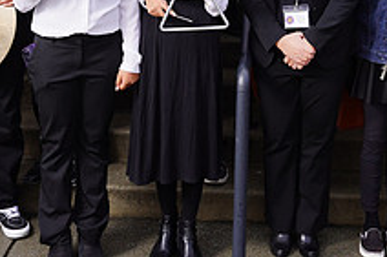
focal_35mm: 85
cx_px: 235
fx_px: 913
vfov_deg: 15.2
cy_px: -90
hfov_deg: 23.9
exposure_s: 1/200
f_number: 6.3
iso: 200
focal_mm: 31
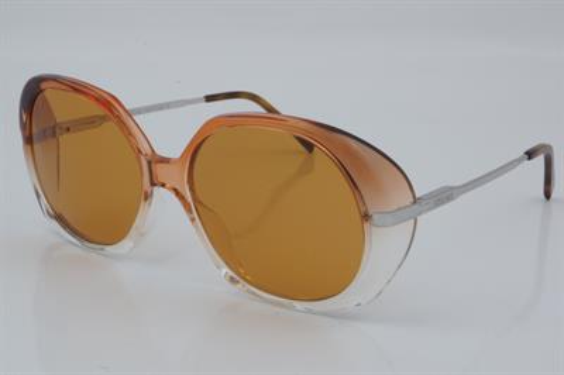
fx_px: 1174
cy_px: 188
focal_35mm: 75
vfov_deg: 18.2
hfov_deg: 27.0
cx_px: 282
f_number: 32
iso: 100
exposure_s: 1/4
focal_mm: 50
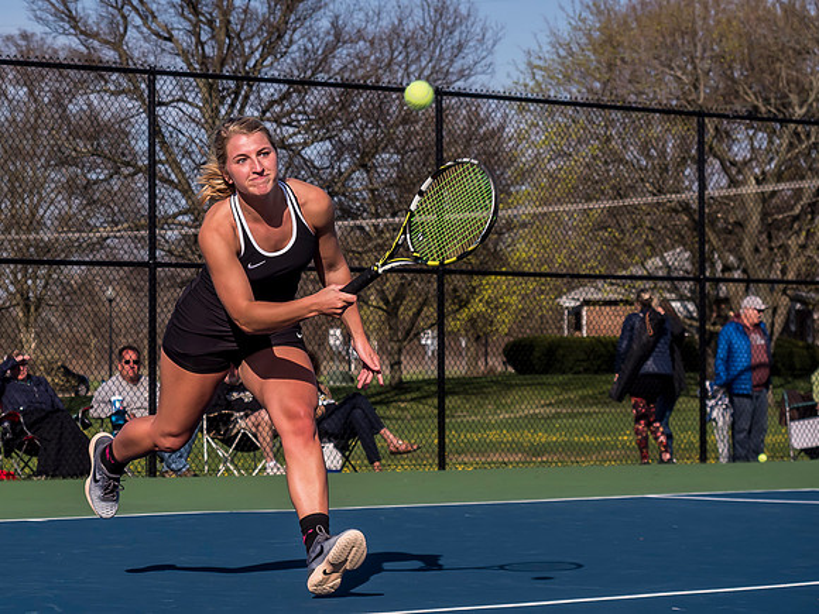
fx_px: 3096
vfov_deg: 11.3
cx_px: 149
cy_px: 250
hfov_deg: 15.0
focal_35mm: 131
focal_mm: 40
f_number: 4.5
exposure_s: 1/1600
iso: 250
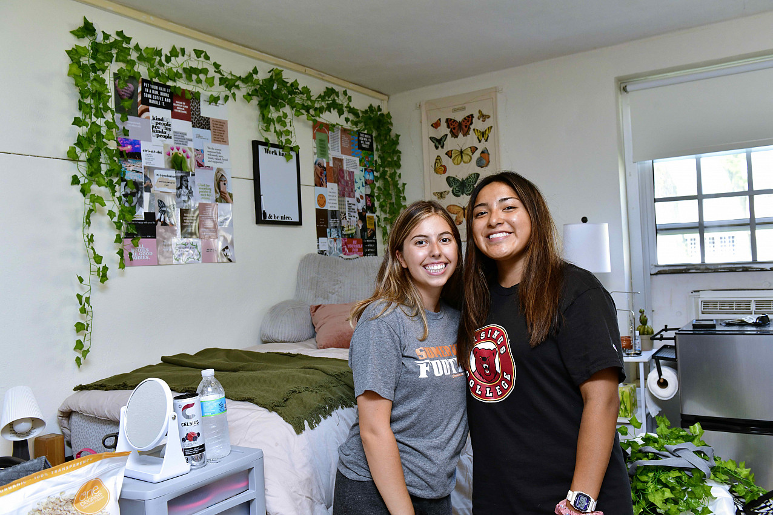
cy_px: 258
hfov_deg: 58.7
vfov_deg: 41.1
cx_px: 386
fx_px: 687
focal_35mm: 32
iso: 1600
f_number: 7.1
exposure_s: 1/100
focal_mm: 32
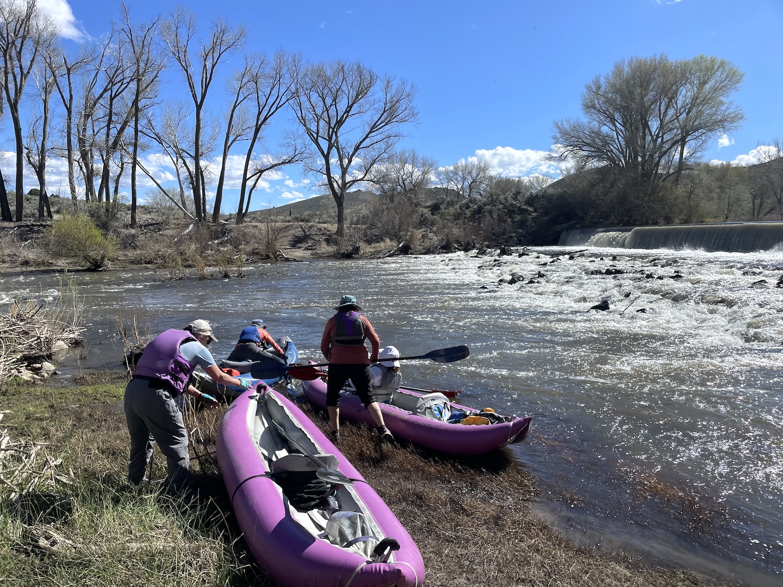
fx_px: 588
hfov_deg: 67.3
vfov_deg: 53.1
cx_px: 392
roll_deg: +0.0
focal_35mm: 26
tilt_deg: -5.1
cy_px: 294
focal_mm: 4.2
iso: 32
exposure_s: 1/4464
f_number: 1.6
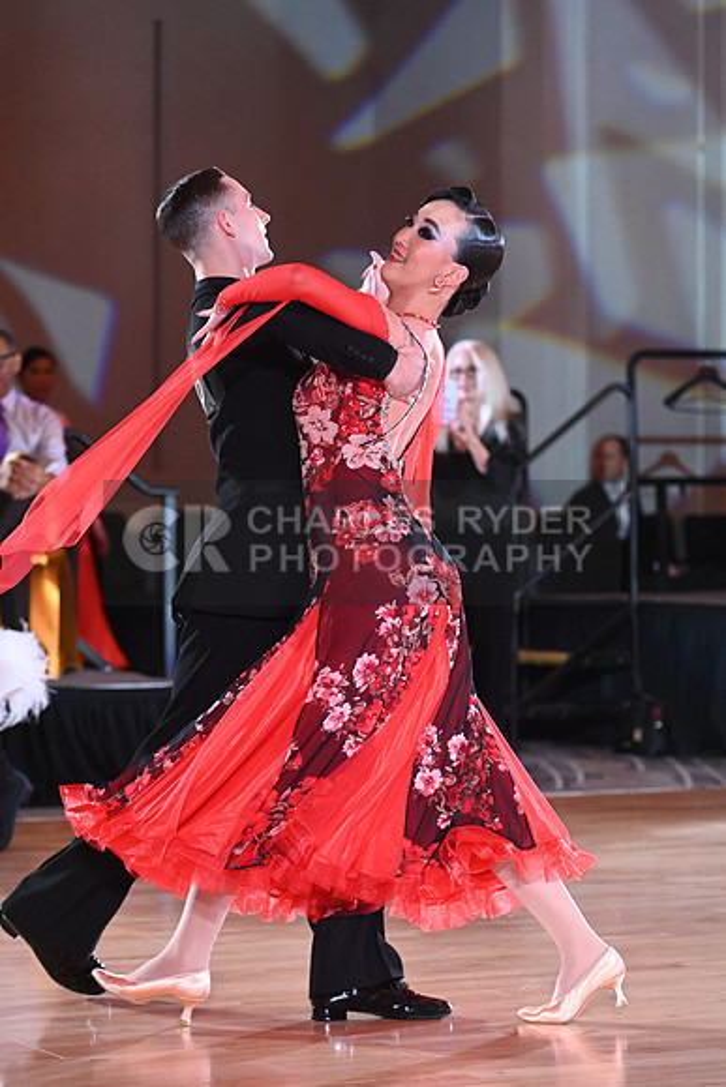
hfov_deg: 11.0
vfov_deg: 16.4
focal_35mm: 125
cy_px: 544
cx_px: 363
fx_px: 3779
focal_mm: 125
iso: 5000
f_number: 4
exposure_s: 1/400
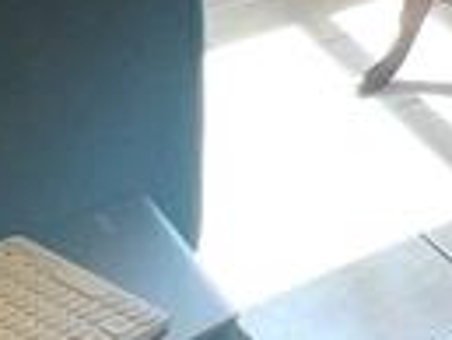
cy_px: -634
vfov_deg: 10.7
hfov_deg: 11.3
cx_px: 1356
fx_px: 1346
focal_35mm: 103
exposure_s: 1/134
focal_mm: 2.2
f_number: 2.2
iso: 50
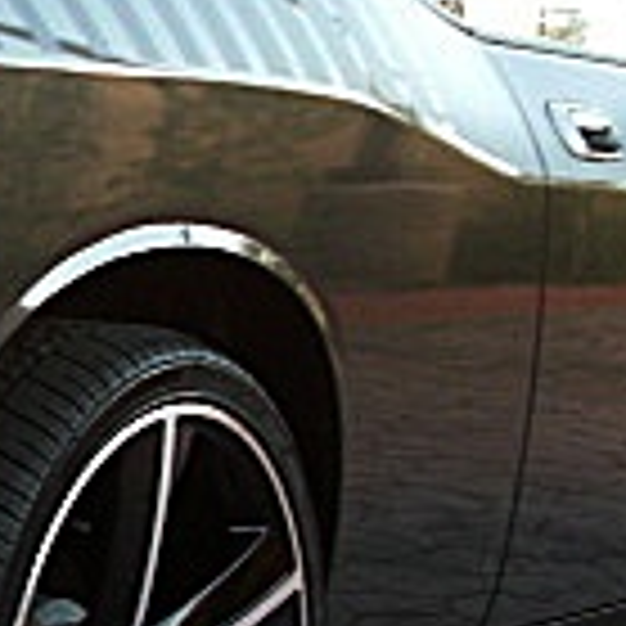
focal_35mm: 147
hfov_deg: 11.3
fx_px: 3008
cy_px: 522
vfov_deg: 11.8
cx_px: -356
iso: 200
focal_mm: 6.3
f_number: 2.8
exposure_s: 1/125
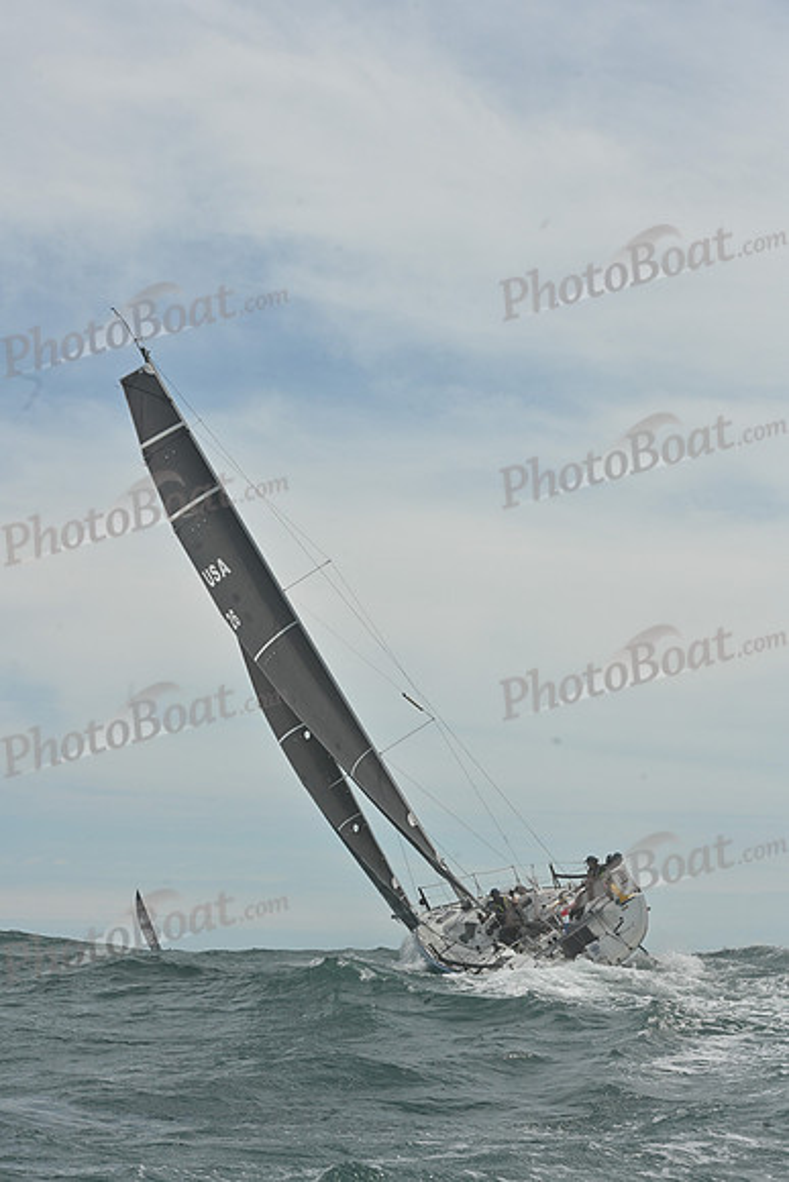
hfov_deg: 19.5
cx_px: 394
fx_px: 2300
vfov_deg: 28.8
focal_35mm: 70
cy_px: 591
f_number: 10
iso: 320
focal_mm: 70
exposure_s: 1/1250
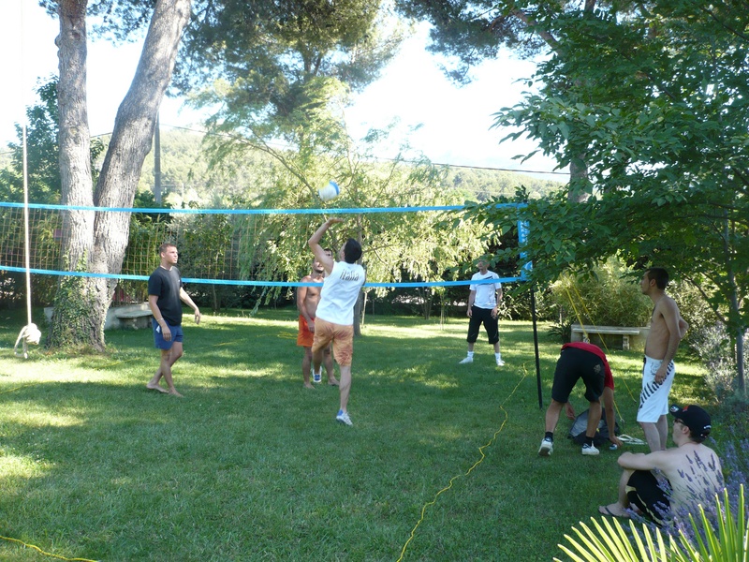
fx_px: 757
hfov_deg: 52.6
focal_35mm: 35
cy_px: 281
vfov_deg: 40.7
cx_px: 374
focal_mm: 5.8
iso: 100
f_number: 2.8
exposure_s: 1/125
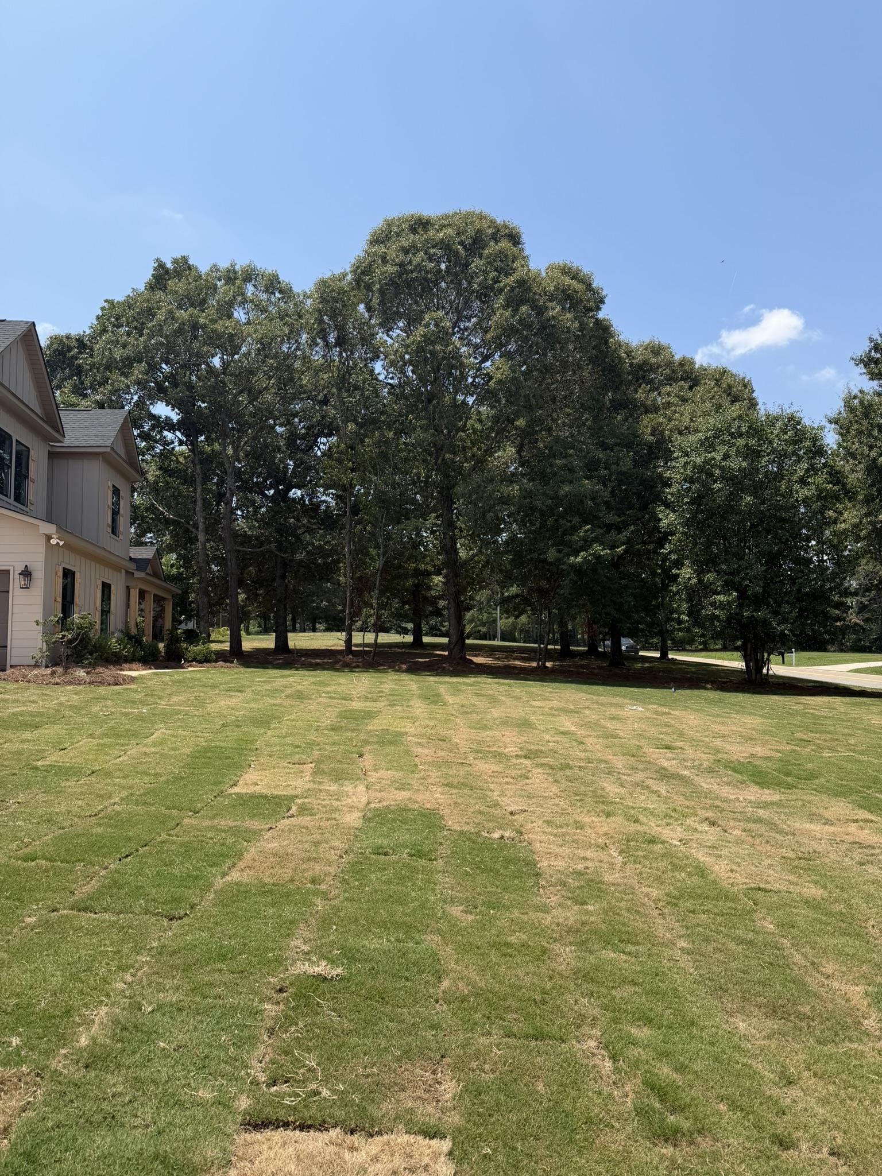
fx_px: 815
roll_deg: +0.3
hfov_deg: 56.8
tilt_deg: +5.7
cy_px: 588
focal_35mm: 24
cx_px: 441
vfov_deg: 71.6
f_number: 1.78
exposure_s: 1/3759
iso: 80
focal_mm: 6.76
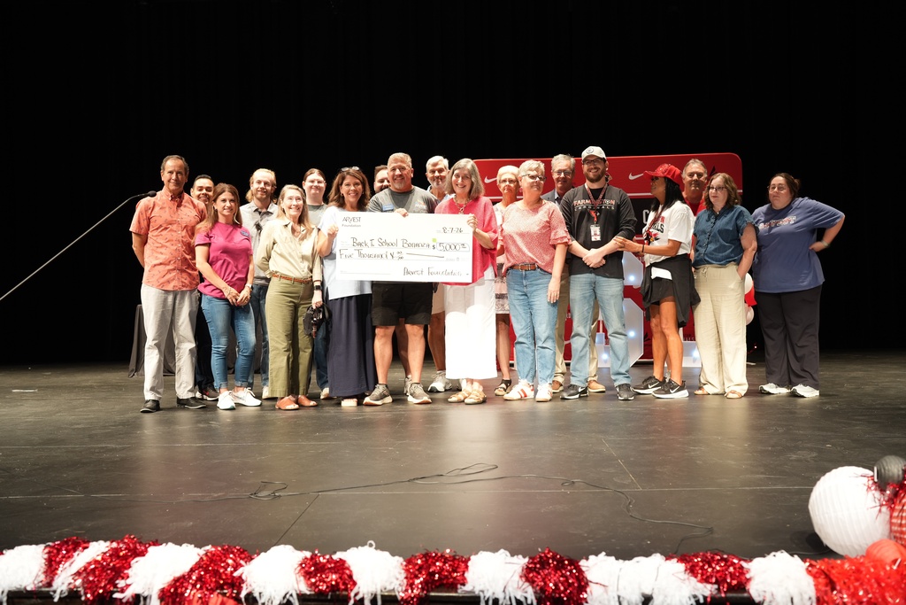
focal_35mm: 35
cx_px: 453
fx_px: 881
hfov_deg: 54.4
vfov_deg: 37.9
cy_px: 302
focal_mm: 35
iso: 640
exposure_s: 1/40
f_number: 3.5
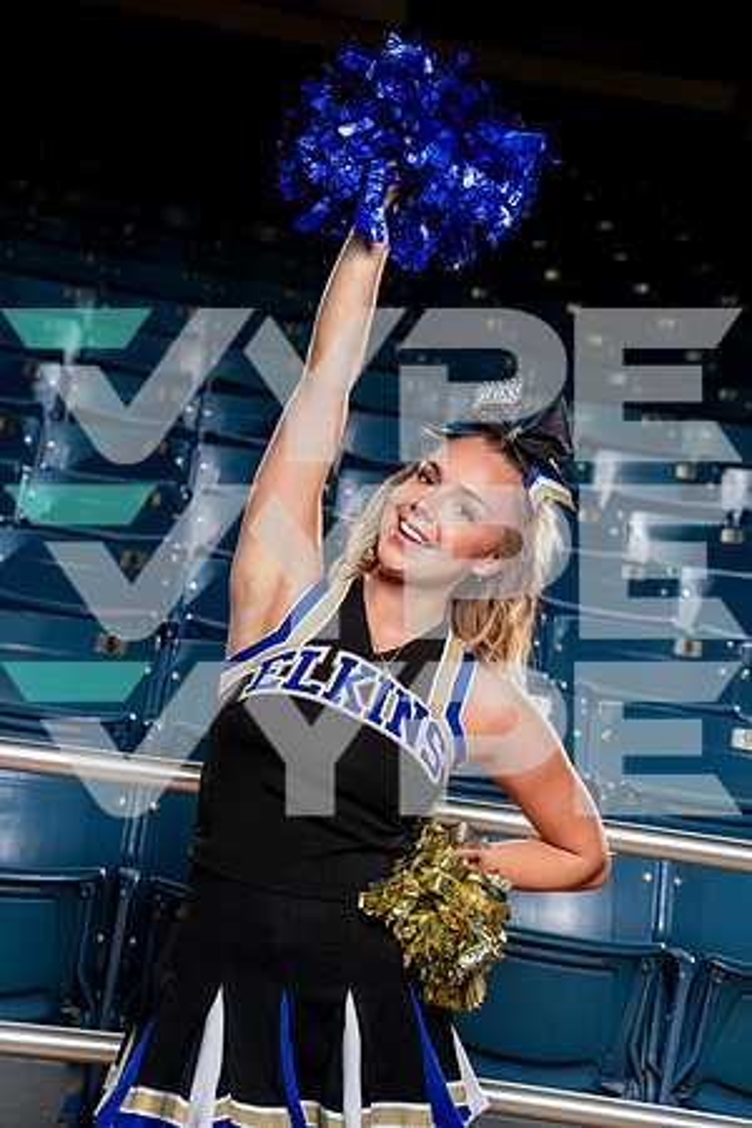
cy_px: 564
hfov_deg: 19.5
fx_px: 2193
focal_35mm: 70
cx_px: 376
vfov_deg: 28.8
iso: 200
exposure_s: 1/250
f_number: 5.6
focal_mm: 70
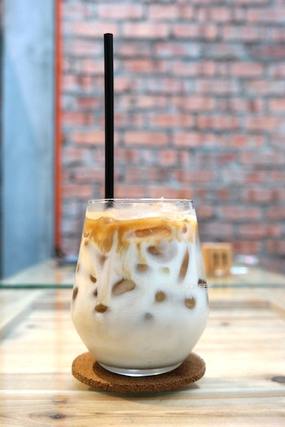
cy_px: 214
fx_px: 451
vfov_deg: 50.7
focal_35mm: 38
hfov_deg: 35.1
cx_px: 142
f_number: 4
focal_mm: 25
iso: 1600
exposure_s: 1/50
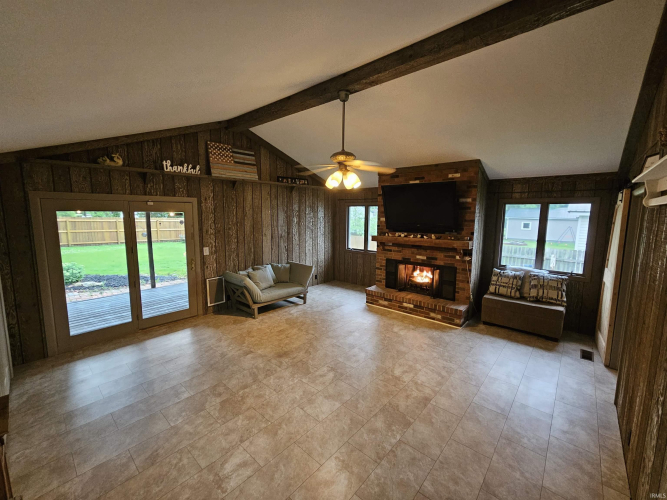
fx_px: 250
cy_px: 250
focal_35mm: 13
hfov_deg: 106.2
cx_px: 334
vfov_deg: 89.9
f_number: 2.2
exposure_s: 1/30
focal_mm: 2.2
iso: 500
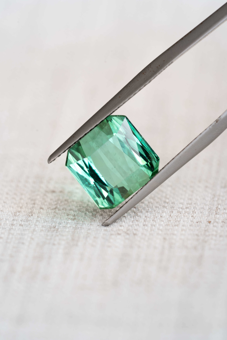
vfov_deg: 22.6
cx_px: 114
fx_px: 851
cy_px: 170
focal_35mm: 90
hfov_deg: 15.2
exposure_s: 1/6
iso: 100
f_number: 8
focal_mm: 90
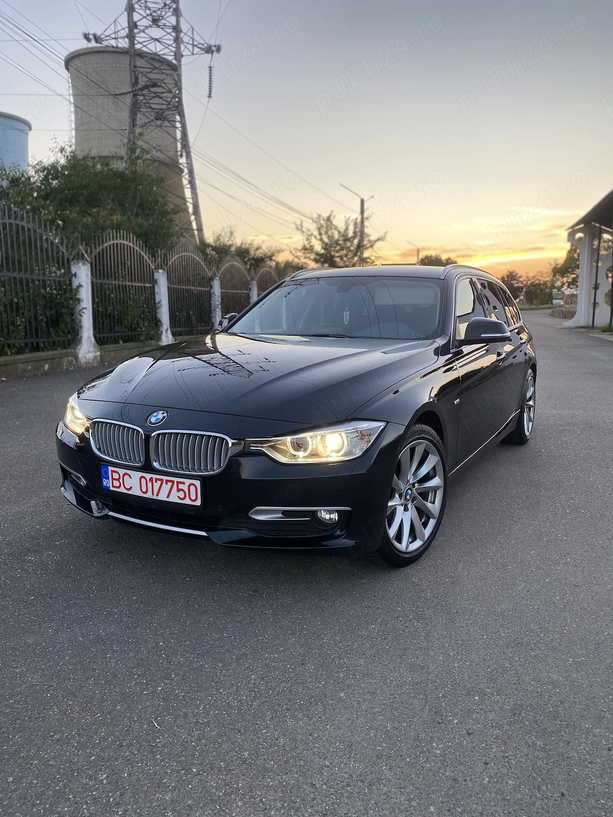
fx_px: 614
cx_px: 306
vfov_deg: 67.3
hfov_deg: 53.0
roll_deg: -0.4
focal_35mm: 26
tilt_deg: -7.7
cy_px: 408
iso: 40
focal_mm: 4.25
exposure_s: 1/126
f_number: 1.8
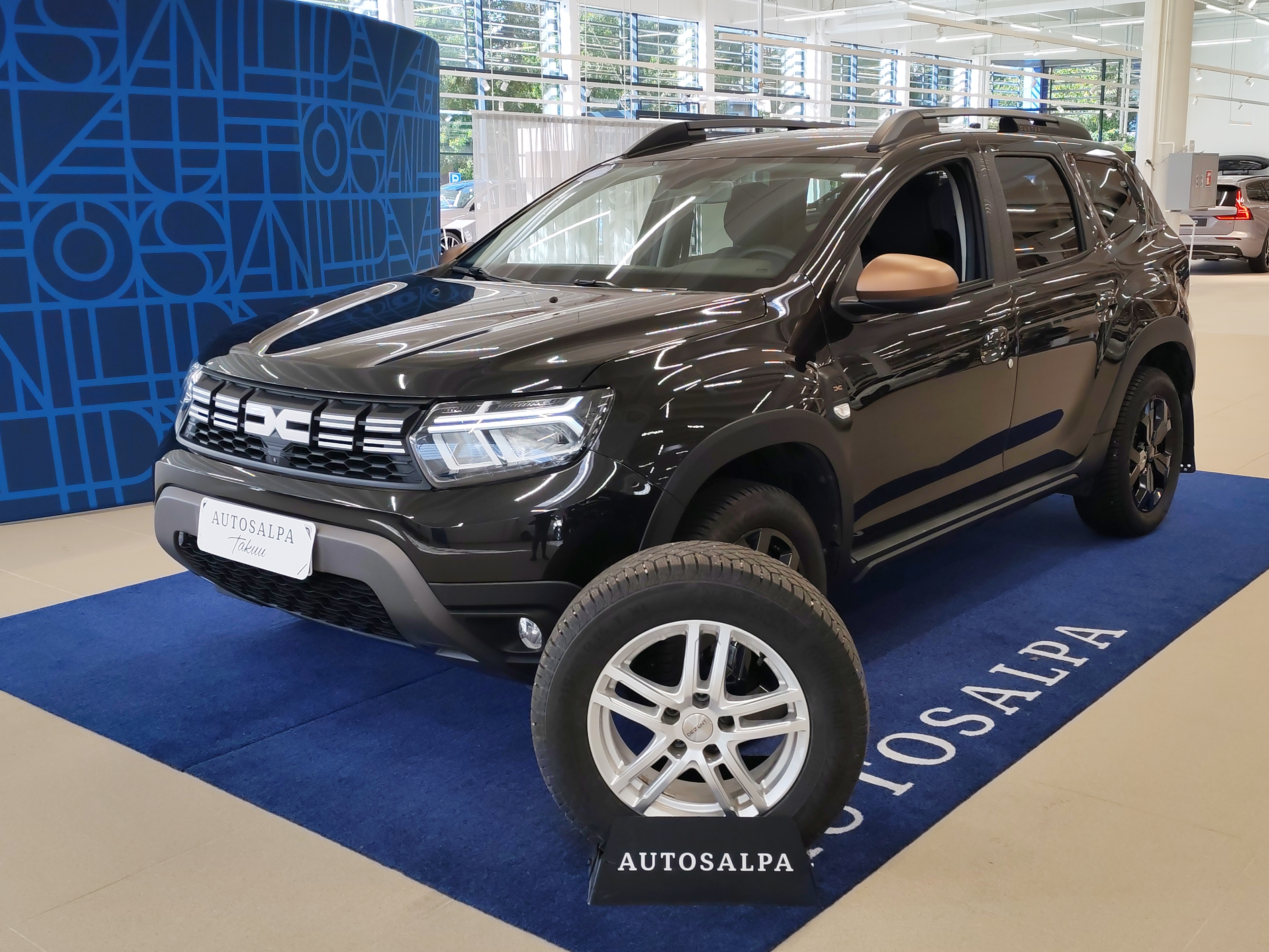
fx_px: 1393
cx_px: 656
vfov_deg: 37.7
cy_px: 478
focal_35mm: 38
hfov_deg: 49.0
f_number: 1.9
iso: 125
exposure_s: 1/100
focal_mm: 6.12
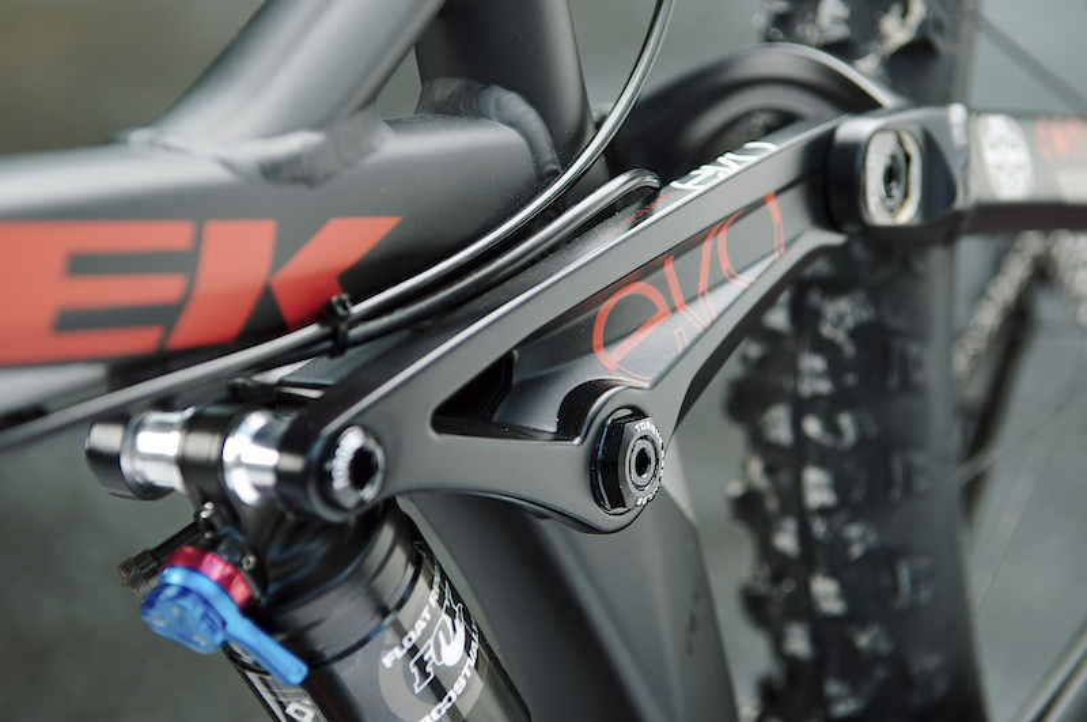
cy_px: 361
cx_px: 544
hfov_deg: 24.7
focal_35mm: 82
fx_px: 2487
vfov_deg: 16.5
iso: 100
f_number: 3.5
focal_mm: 55
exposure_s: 1/100
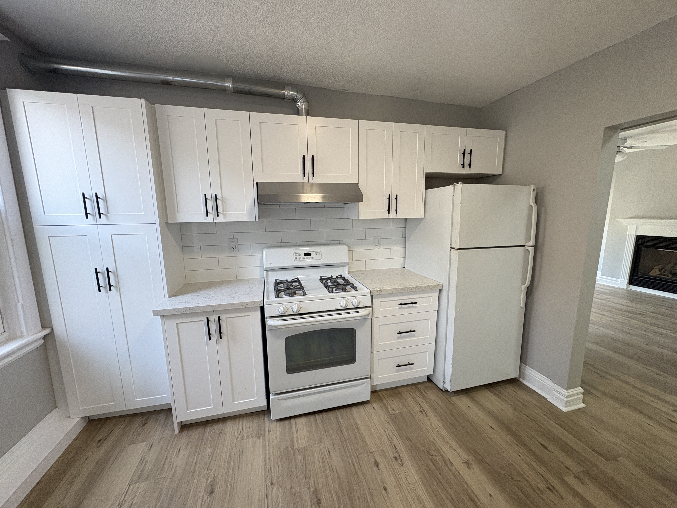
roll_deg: +0.6
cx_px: 338
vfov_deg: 85.7
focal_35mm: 14
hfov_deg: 102.1
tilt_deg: -8.2
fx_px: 274
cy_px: 254
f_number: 2.2
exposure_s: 1/120
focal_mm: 2.22
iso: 125
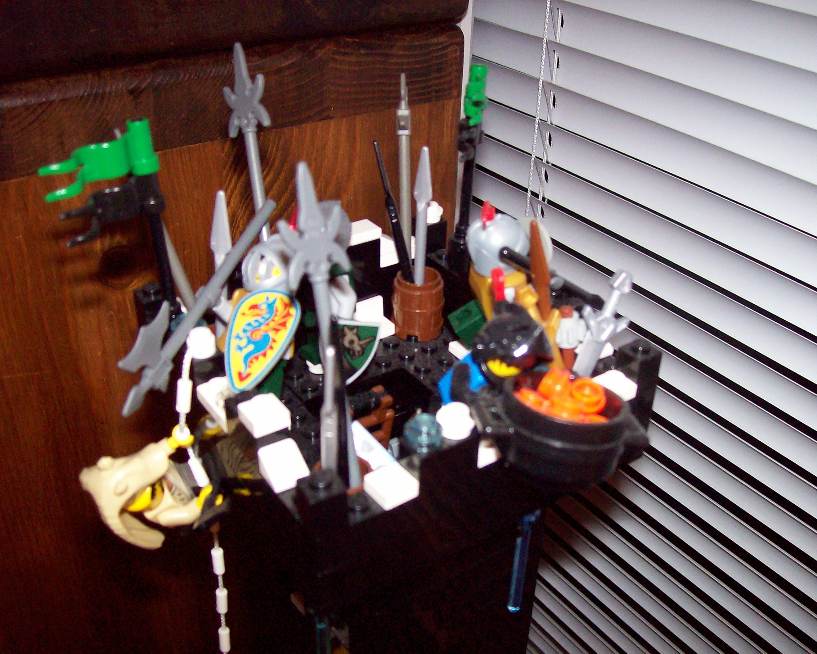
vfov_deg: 39.2
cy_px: 328
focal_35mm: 38
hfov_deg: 47.9
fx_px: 919
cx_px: 434
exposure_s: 1/64
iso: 140
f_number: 2.7
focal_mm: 6
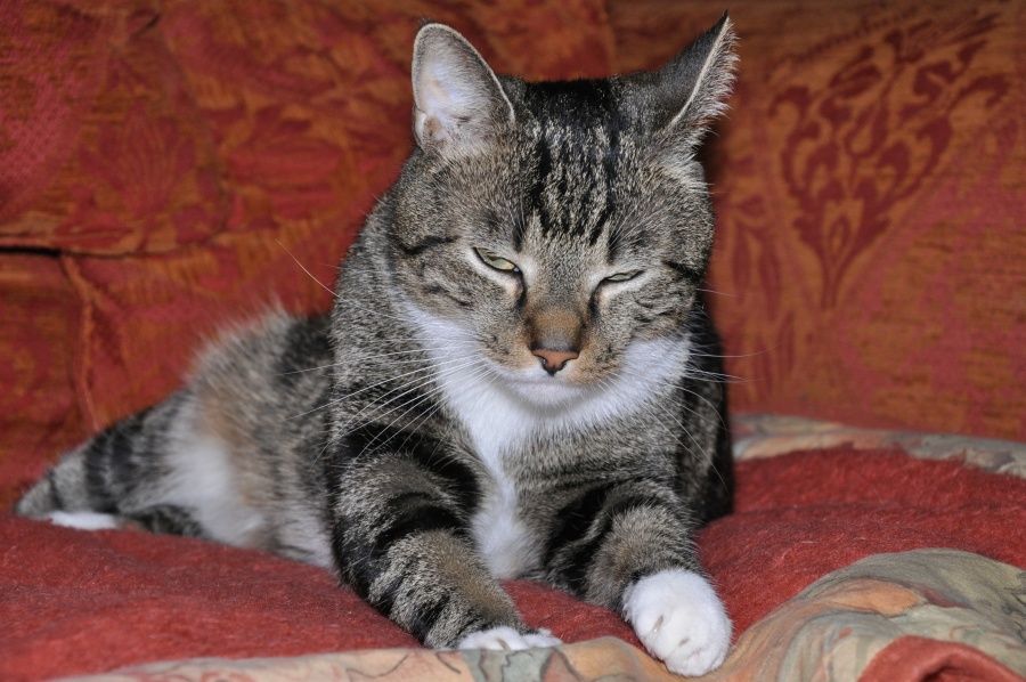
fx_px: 2818
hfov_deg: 20.6
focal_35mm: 99
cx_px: 513
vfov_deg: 13.8
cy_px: 341
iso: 800
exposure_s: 1/60
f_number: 8
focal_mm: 66
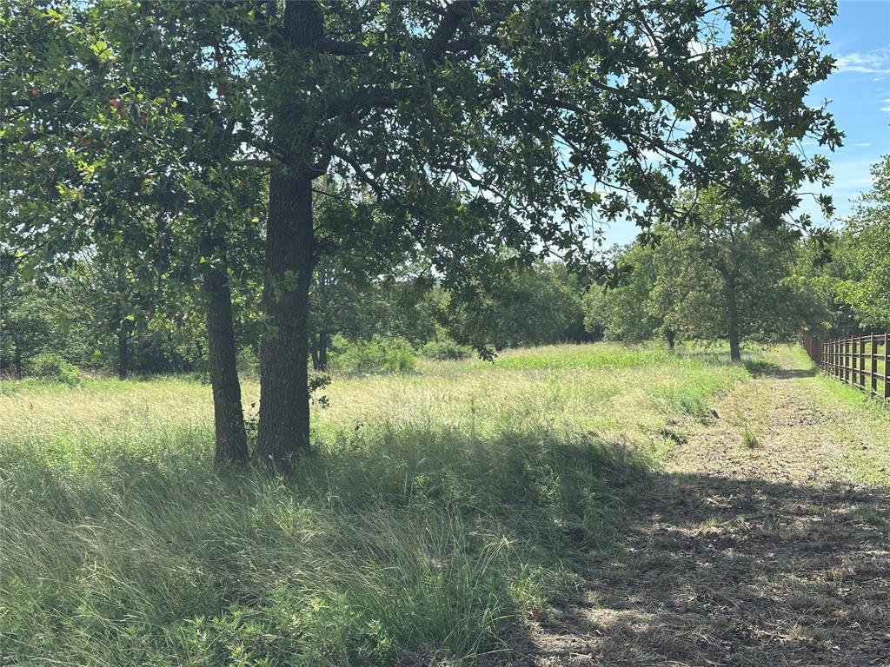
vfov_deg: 30.3
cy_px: 334
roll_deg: -0.6
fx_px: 1234
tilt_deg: -1.0
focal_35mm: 48
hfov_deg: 39.7
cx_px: 445
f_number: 1.78
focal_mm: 6.86
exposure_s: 1/1992
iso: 64
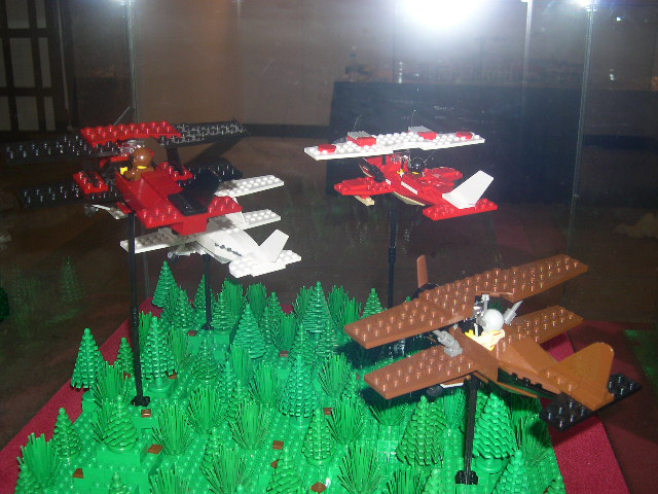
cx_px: 329
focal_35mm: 38
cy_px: 247
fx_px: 722
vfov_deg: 37.7
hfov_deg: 49.0
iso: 100
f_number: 2.8
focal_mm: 8
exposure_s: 1/60
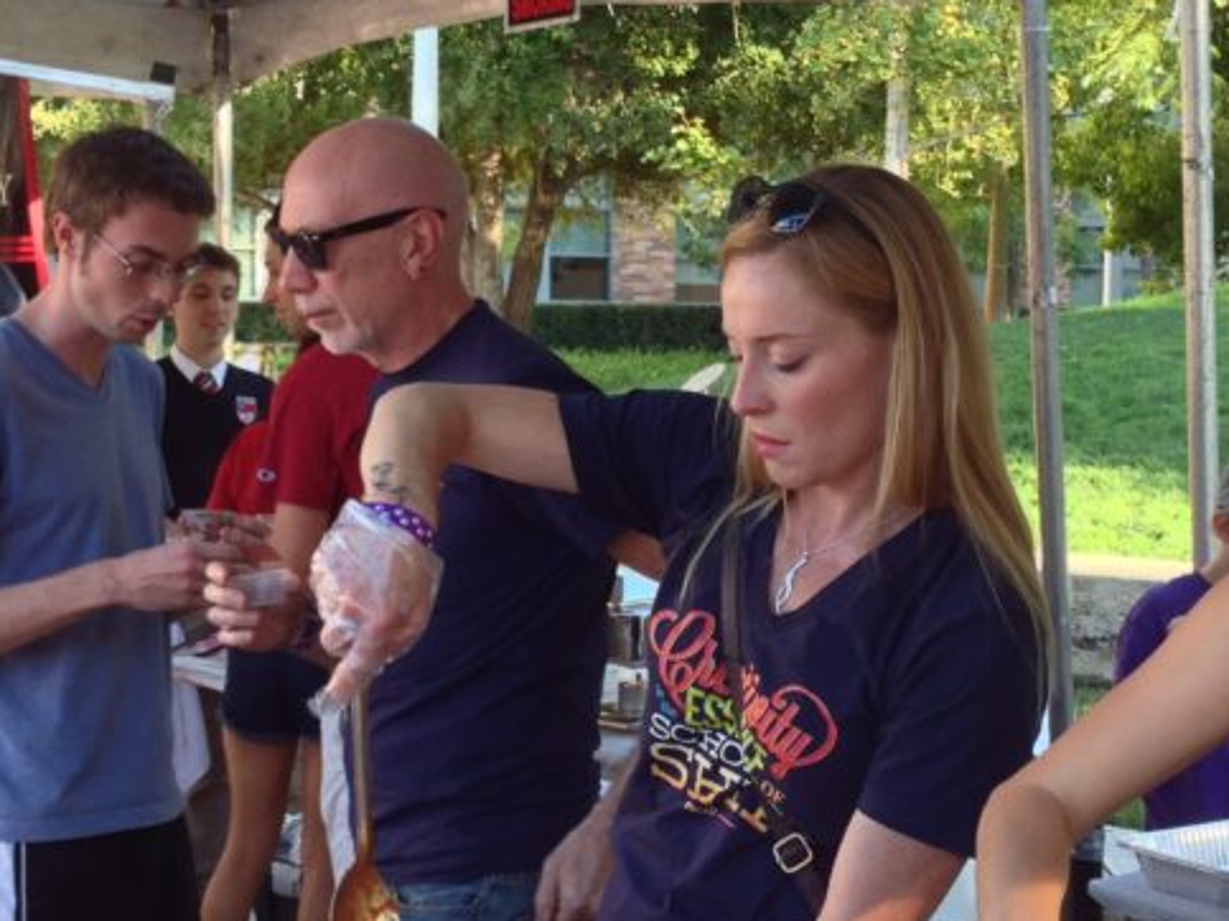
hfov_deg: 27.8
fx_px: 2485
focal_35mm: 70
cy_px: 445
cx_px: 603
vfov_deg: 21.0
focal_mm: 4.12
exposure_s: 1/60
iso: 50
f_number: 2.4
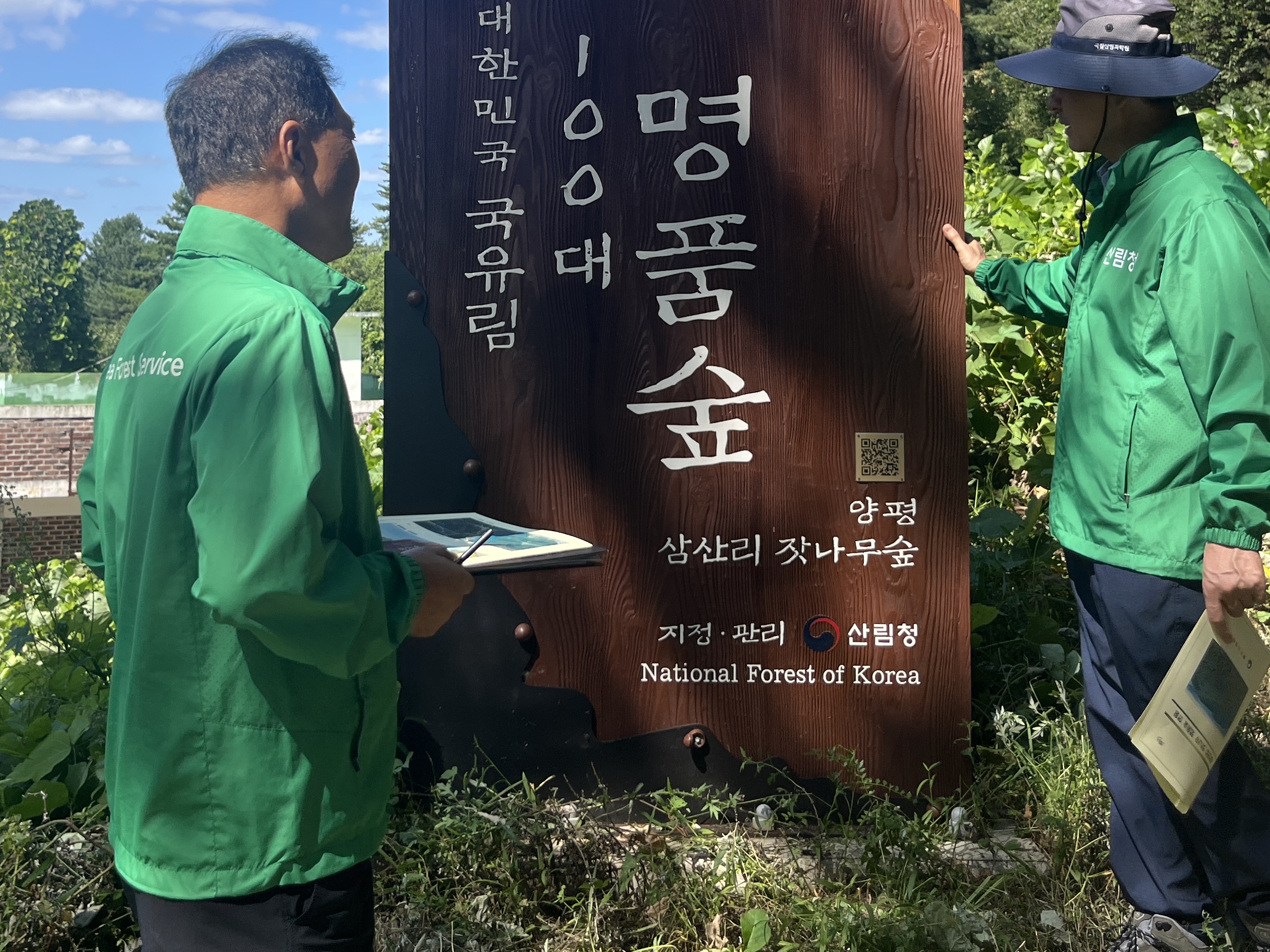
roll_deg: -0.6
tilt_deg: +2.1
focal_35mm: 43
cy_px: 220
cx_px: 534
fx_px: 1577
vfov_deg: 32.8
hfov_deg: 43.7
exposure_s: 1/1776
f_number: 1.6
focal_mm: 5.1
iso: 50
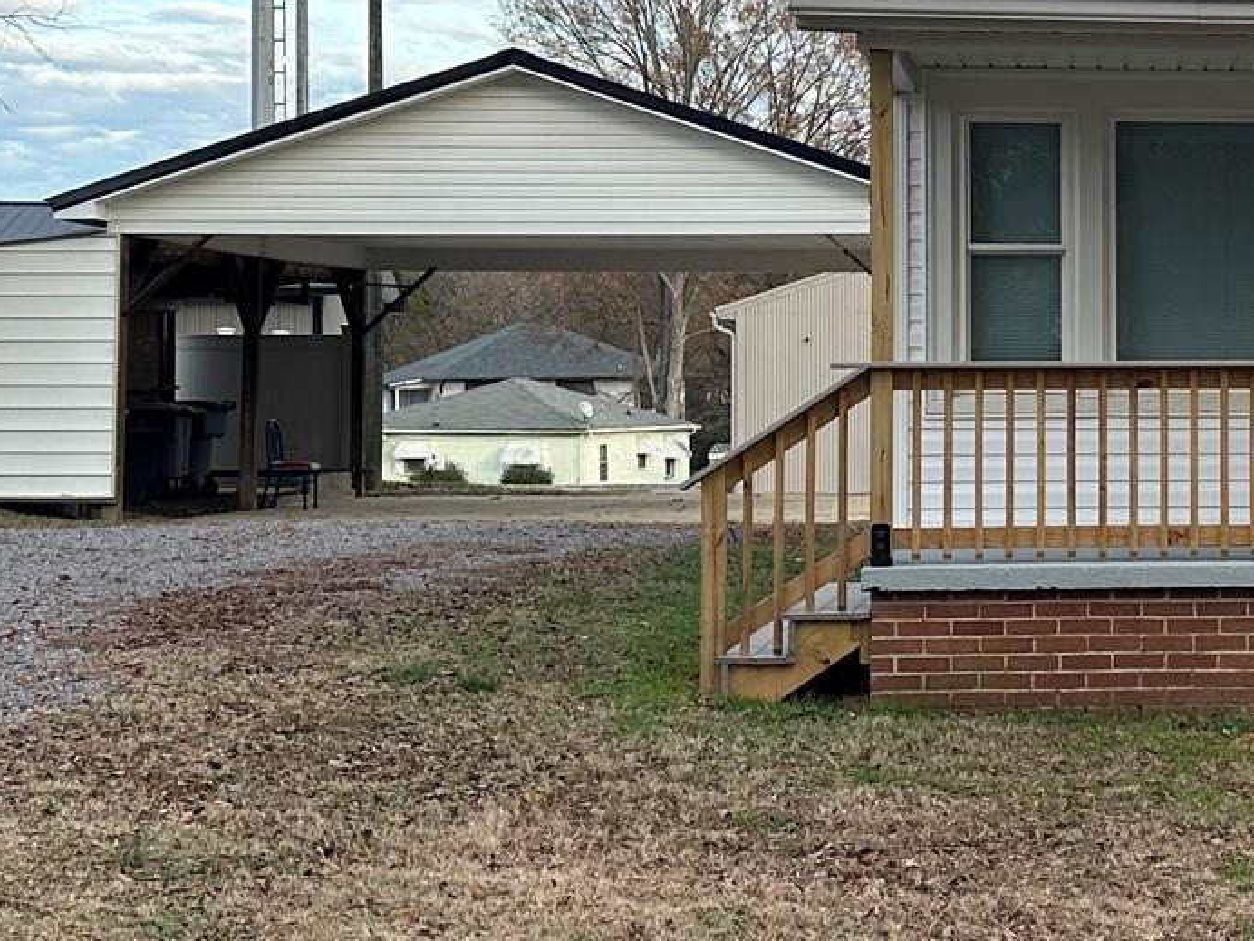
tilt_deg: +0.7
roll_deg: +0.2
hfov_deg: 25.8
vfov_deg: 20.7
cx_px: 1294
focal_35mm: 71
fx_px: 2572
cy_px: 346
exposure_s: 1/1131
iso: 80
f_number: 1.78
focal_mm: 6.86
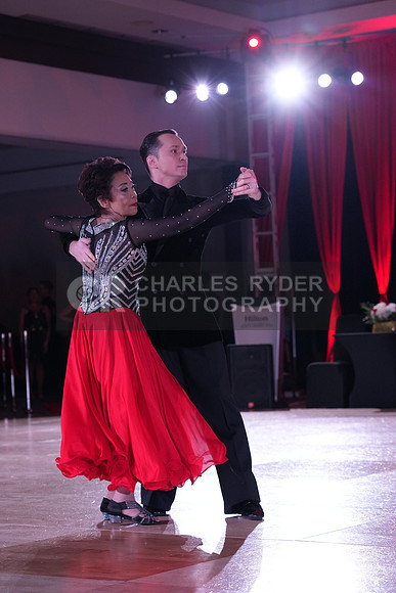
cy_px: 296
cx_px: 198
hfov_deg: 15.4
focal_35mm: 89
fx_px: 1468
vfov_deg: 22.9
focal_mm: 89
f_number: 5
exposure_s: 1/250
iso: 2500
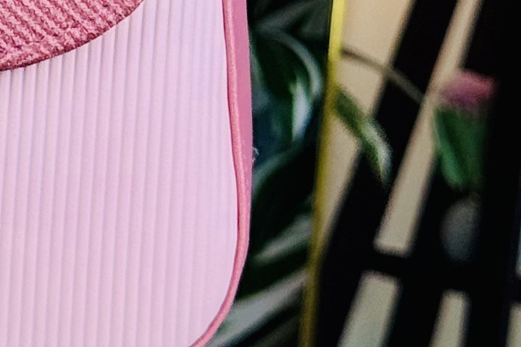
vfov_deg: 6.0
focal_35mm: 224
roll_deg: -0.1
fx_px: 3241
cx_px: -293
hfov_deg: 8.9
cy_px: -363
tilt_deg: -2.4
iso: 64
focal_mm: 6.76
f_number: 1.78
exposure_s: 1/451
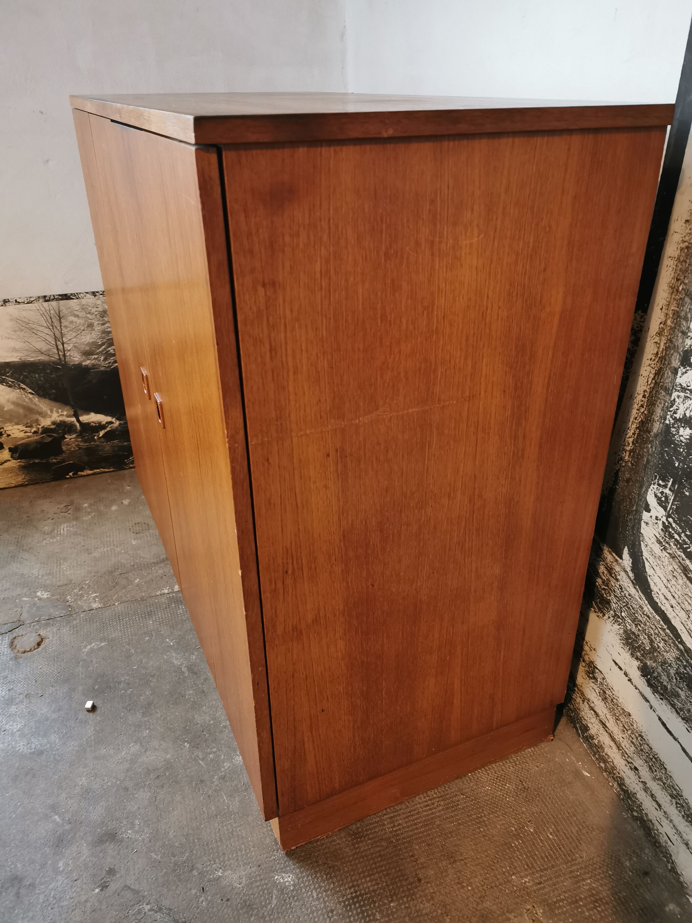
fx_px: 720
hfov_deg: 51.4
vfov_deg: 65.3
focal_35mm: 27
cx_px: 346
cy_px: 462
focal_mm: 5.56
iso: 500
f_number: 1.6
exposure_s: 1/30
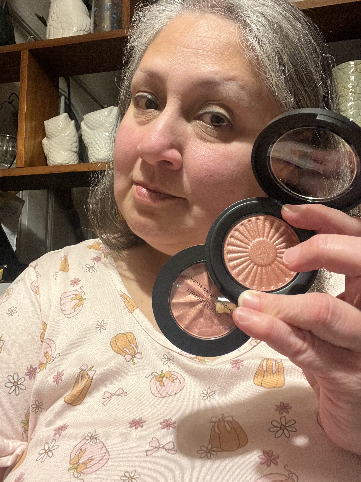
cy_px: 241
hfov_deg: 46.8
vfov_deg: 60.0
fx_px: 417
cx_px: 180
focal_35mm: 30
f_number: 2.2
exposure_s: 1/30
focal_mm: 2.71
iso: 400
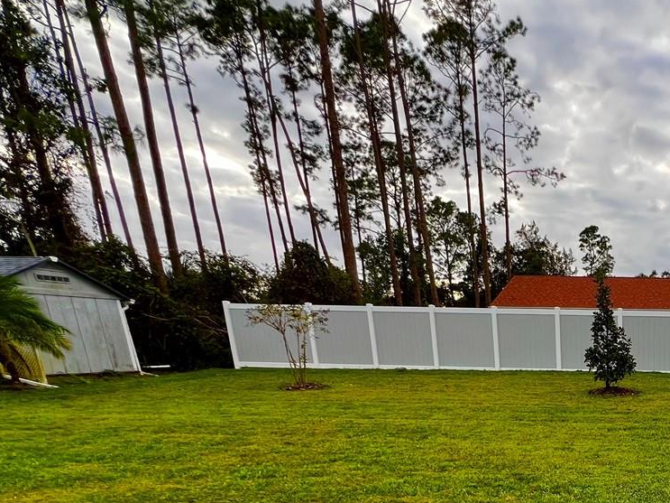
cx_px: 675
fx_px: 542
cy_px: 521
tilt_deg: -17.3
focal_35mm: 28
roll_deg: -0.7
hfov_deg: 50.7
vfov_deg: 41.9
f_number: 1.8
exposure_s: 1/136
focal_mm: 1.57
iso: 32
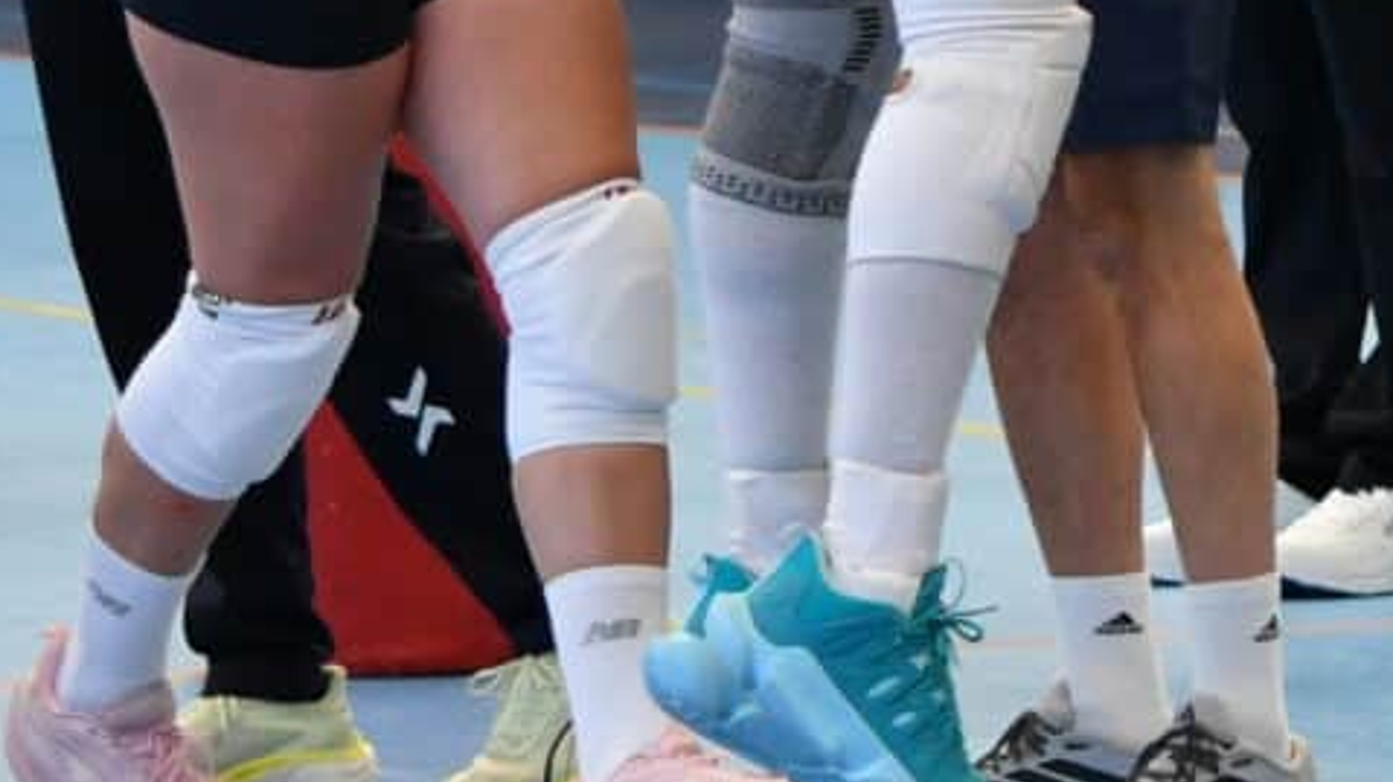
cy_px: -467
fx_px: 17870
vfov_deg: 2.5
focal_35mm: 484
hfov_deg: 4.5
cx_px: 1102
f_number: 4.5
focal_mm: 72
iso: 1600
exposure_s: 1/800
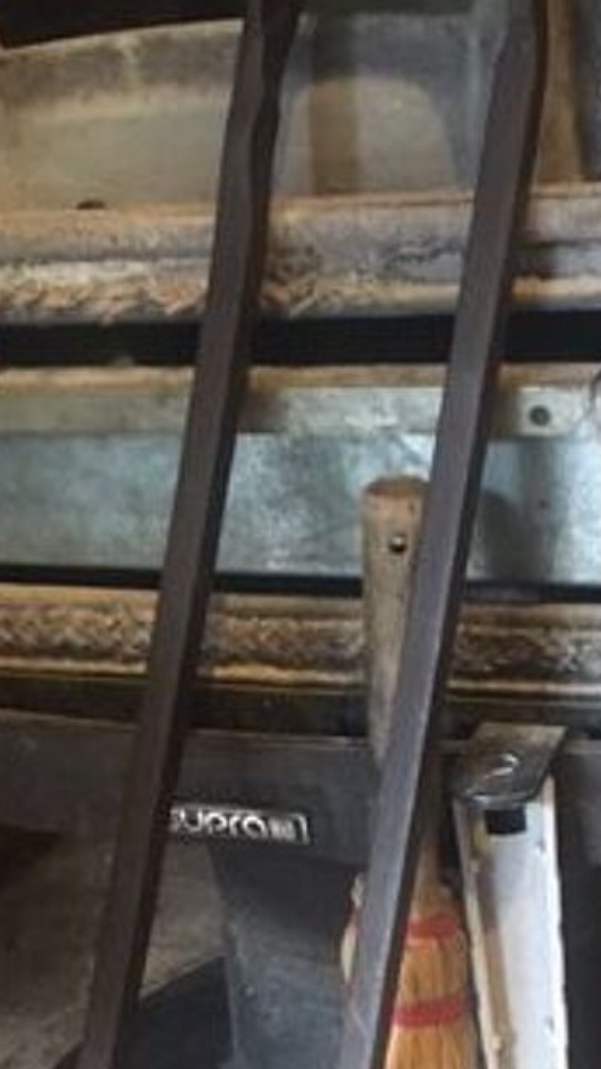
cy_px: 901
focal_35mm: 66
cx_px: 345
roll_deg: +6.2
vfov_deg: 30.8
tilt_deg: -28.4
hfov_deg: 18.3
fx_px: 1869
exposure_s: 1/17
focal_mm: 4.15
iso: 320
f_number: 2.2
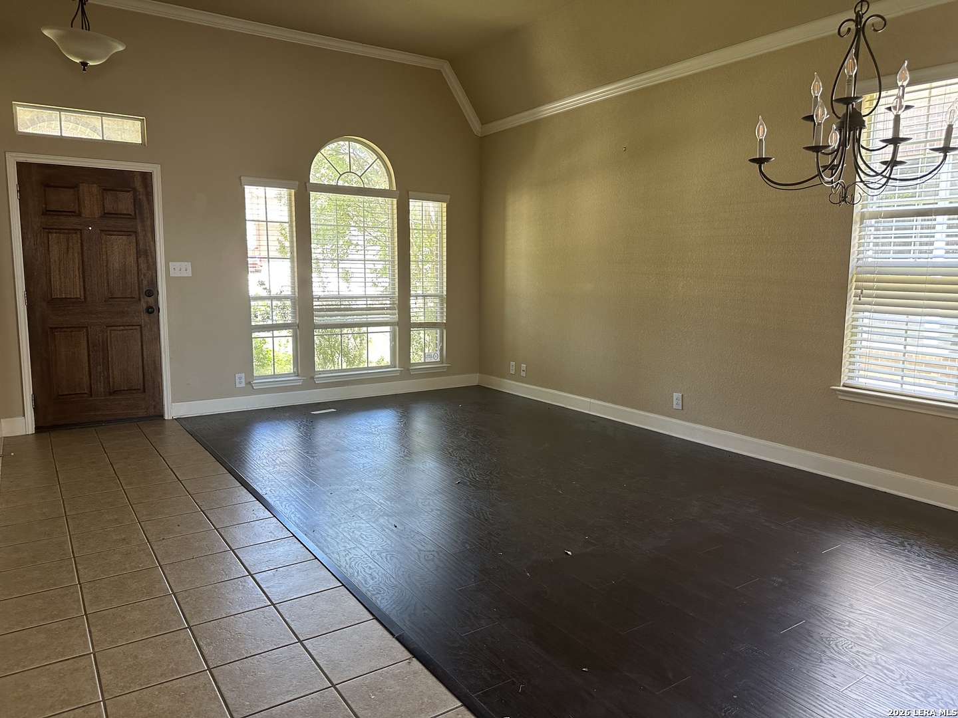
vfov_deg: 56.8
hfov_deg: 71.6
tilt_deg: -7.5
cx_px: 479
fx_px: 664
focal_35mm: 24
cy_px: 359
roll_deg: +0.2
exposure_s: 1/79
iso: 250
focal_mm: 6.86
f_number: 1.78
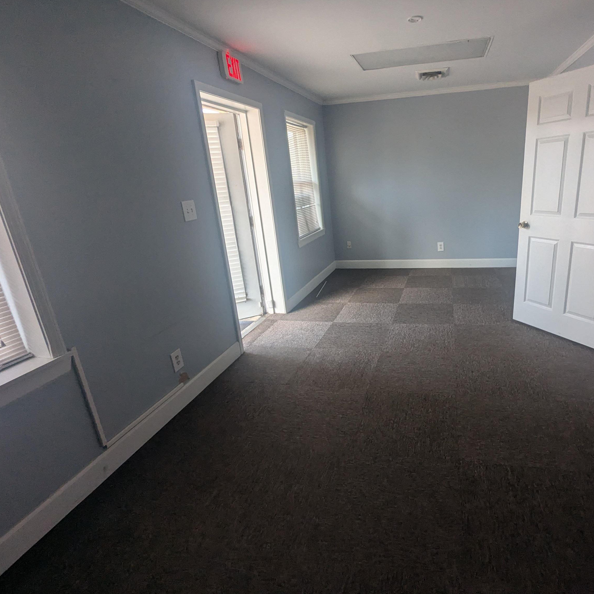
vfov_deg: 77.7
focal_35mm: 19
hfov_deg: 76.5
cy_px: 297
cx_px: 367
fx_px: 369
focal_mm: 2.35
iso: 157
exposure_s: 1/127
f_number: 2.2
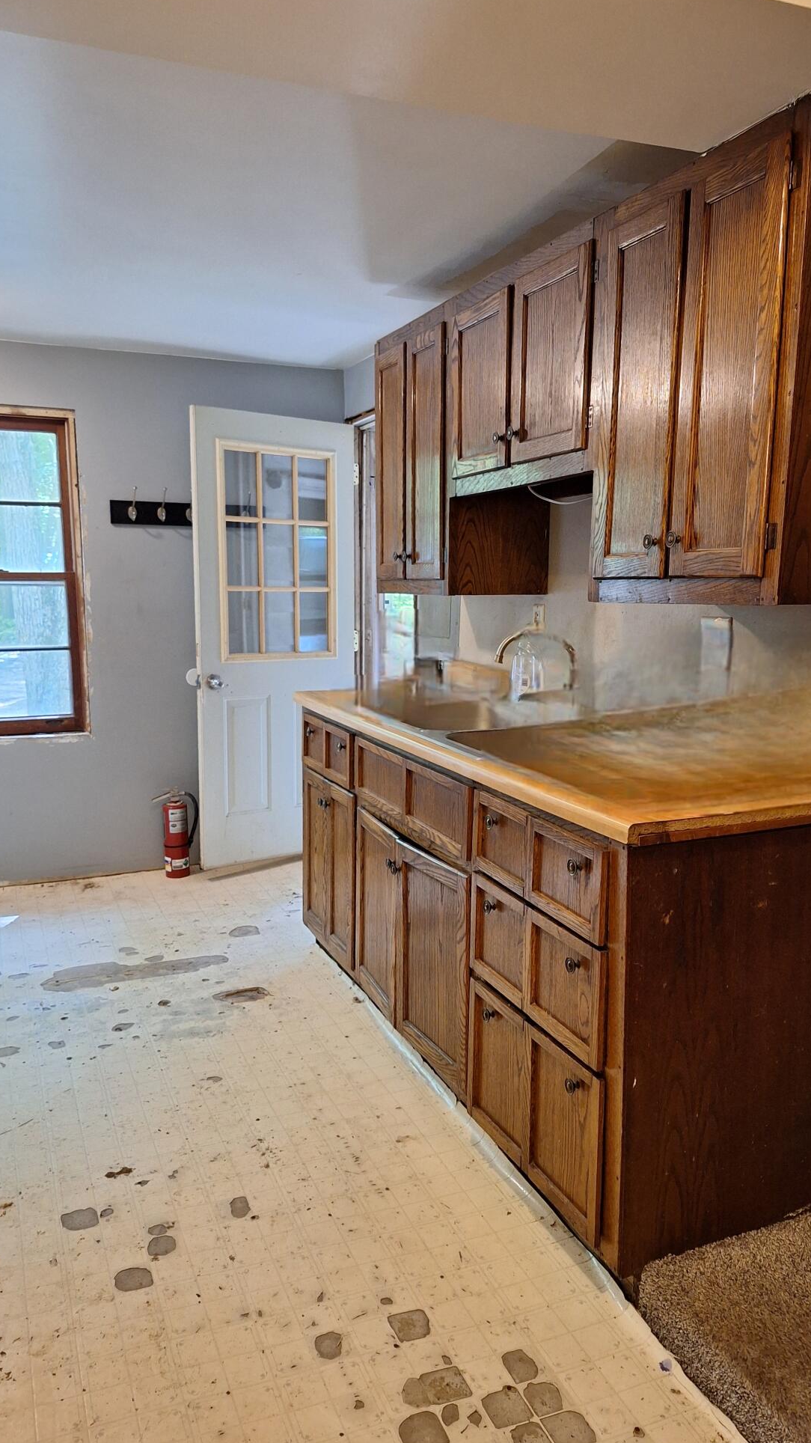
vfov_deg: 71.9
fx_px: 994
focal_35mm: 26
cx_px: 434
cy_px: 714
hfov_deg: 44.3
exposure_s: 1/30
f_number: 1.8
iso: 320
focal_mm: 5.54
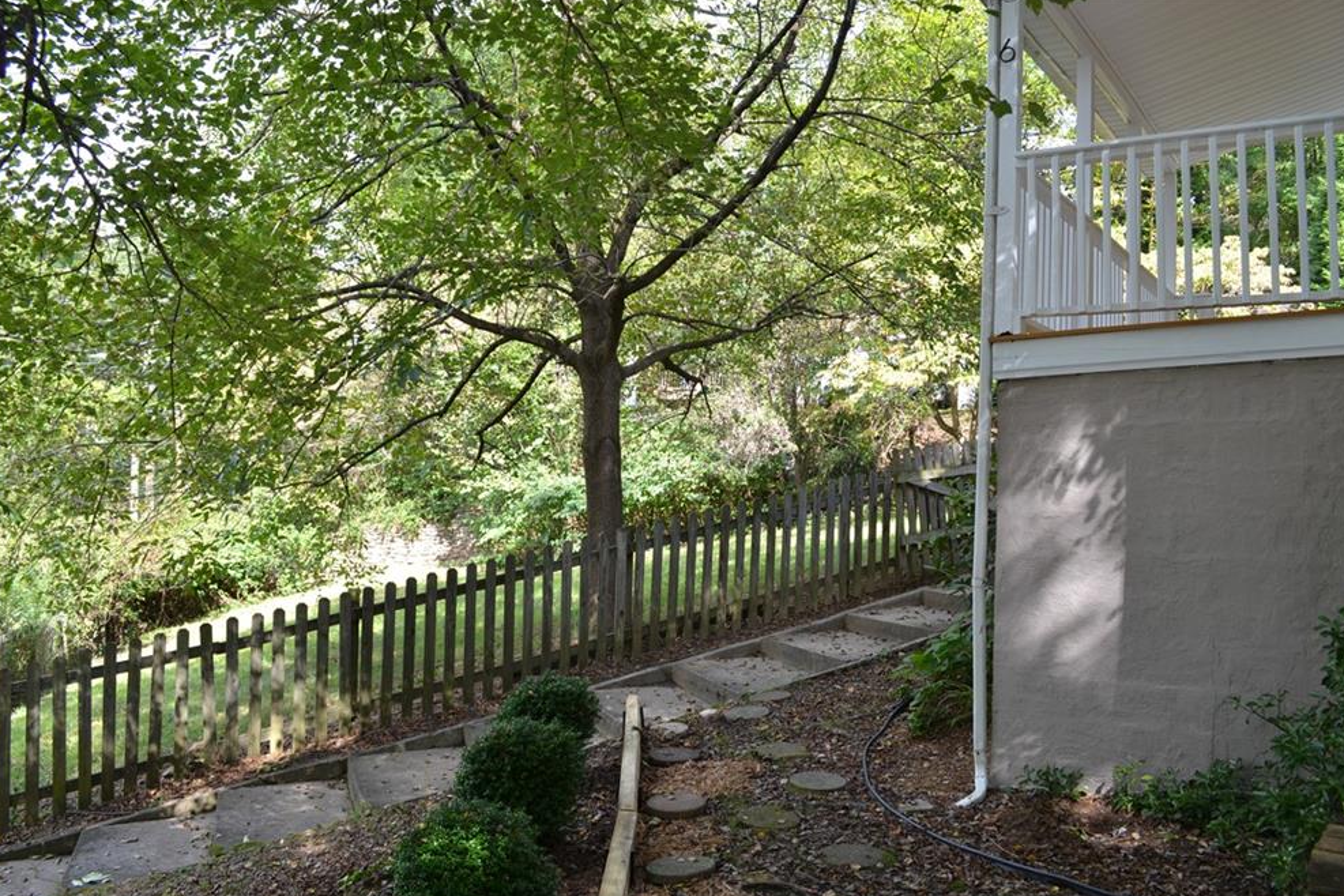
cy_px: 459
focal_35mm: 28
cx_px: 686
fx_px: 1045
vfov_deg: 46.4
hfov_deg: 65.5
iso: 160
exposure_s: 1/60
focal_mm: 18
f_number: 5.6
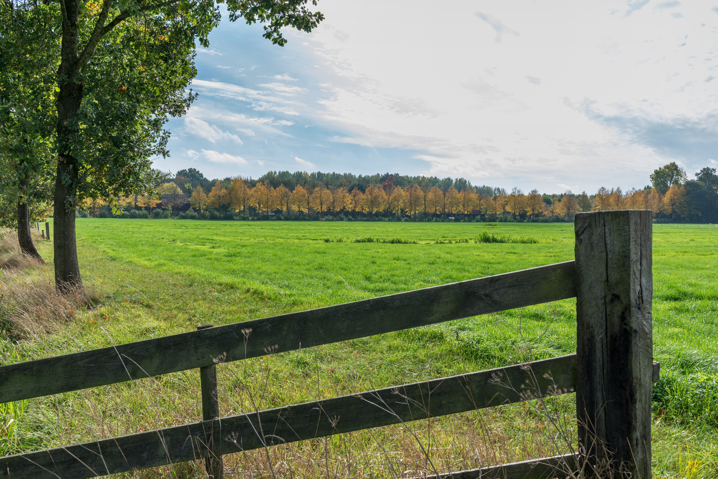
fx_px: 638
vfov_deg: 41.1
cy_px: 240
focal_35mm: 32
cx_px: 359
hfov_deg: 58.7
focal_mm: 32
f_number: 11
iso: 100
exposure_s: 1/100
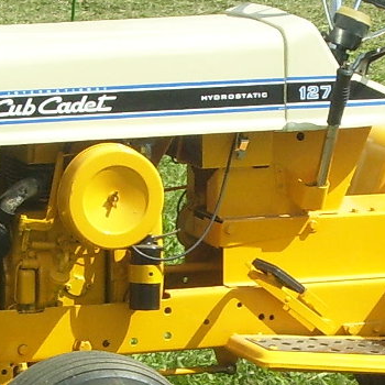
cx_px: 318
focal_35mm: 160
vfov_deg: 10.9
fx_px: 2013
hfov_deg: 10.9
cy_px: 222
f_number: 6.7
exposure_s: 1/250
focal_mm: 10.8
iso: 80
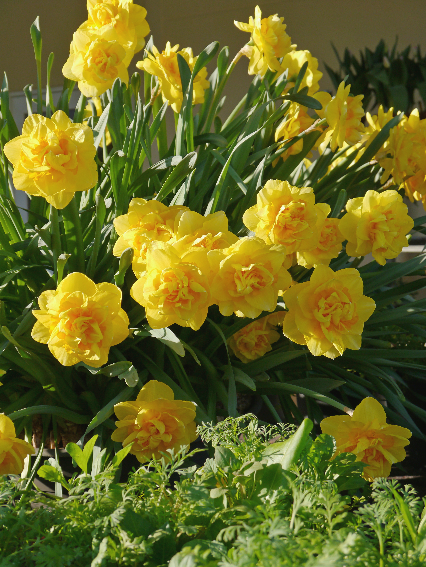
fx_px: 1115
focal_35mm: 68
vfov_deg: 28.5
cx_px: 213
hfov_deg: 21.6
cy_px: 284
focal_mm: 34
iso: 160
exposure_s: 1/250
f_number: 7.1
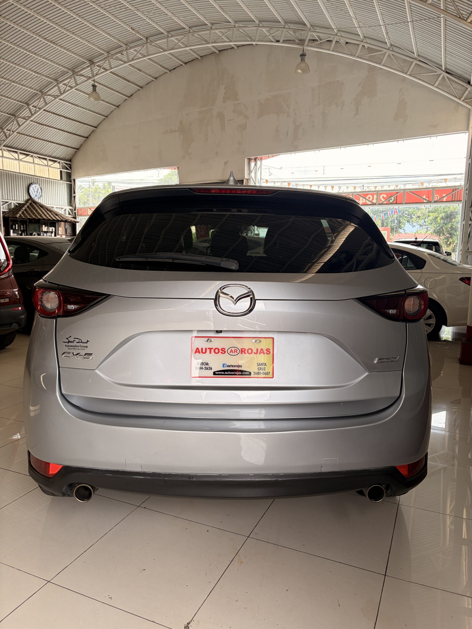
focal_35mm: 26
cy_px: 314
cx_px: 236
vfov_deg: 67.3
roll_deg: -1.3
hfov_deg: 53.1
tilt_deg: -8.1
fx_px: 473
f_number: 1.6
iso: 50
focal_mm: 5.96
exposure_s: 1/183
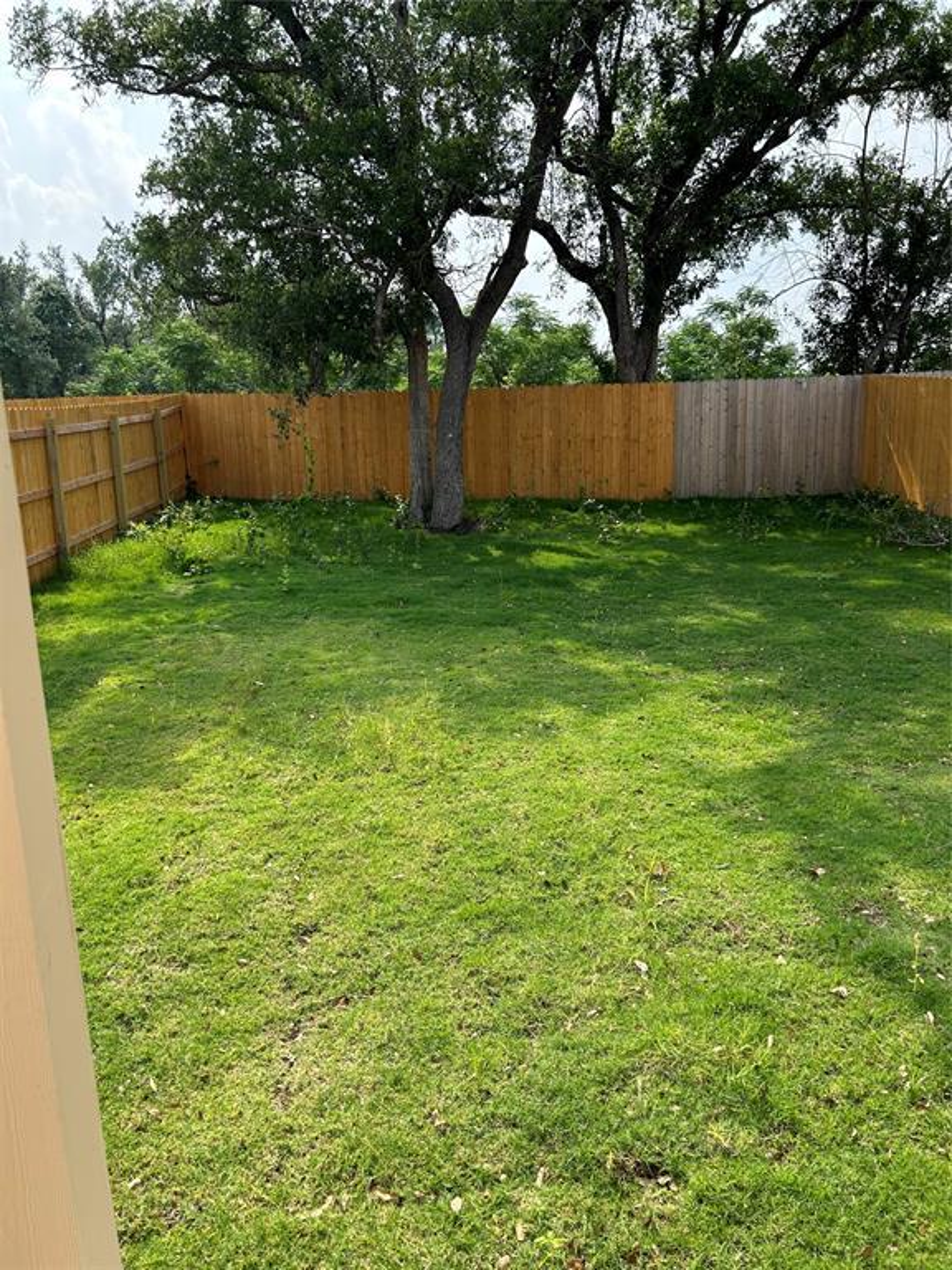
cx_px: 476
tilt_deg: -9.8
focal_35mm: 26
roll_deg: +2.8
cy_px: 635
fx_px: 953
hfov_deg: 53.1
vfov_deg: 67.3
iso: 50
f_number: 1.5
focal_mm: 5.7
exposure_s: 1/1488
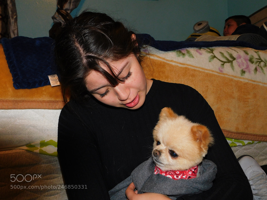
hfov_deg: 51.4
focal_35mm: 36
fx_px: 278
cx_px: 134
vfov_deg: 39.7
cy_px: 100
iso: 200
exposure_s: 1/30
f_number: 3.5
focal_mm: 6.3
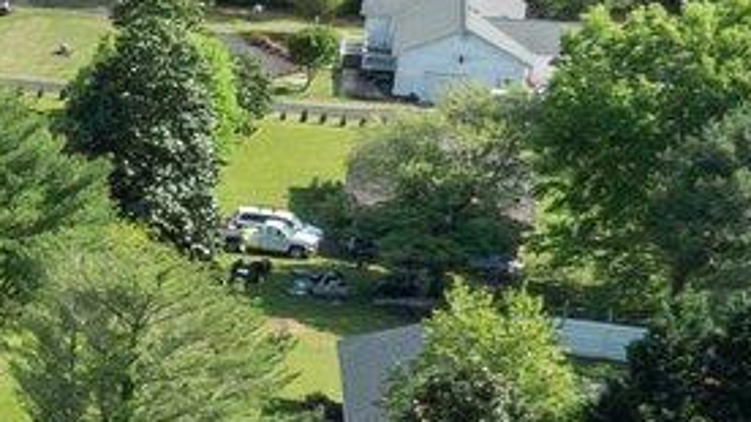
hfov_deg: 8.9
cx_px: -1578
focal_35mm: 194
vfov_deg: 6.2
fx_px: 3862
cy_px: 448
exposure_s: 1/500
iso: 100
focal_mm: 12.29
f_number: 7.1
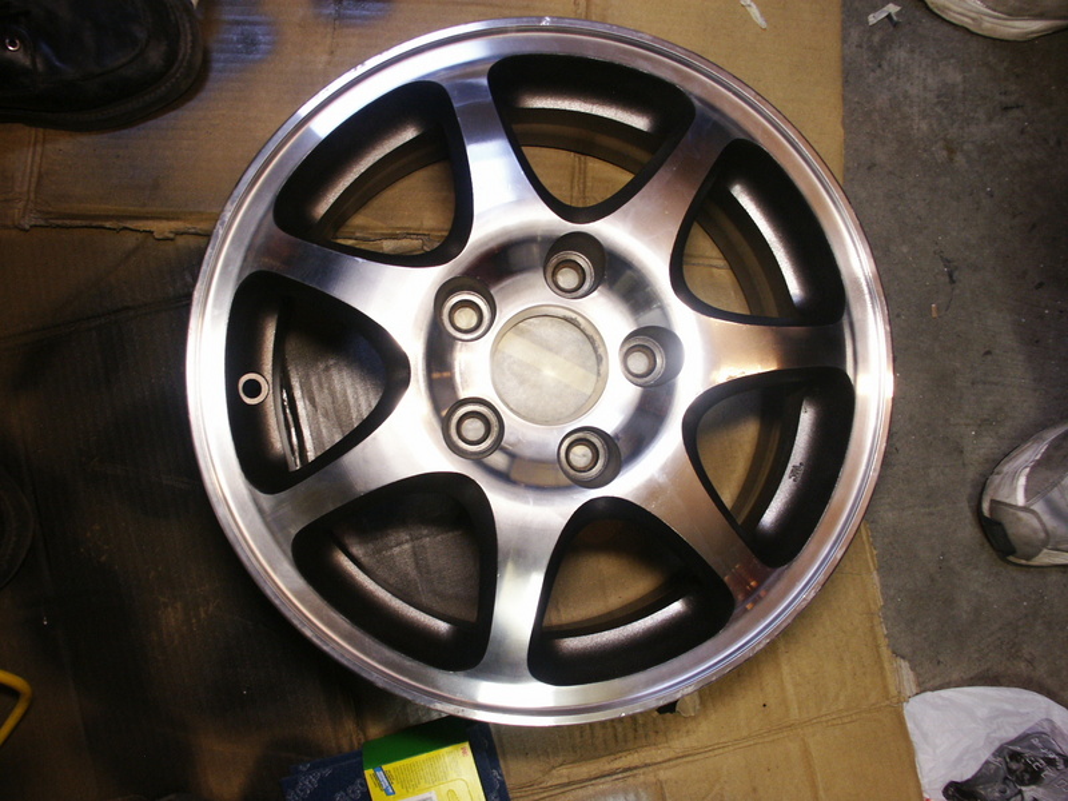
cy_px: 400
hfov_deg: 58.4
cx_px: 534
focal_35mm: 31
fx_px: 956
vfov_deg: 45.4
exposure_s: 1/10
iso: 100
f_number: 4
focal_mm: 8.03
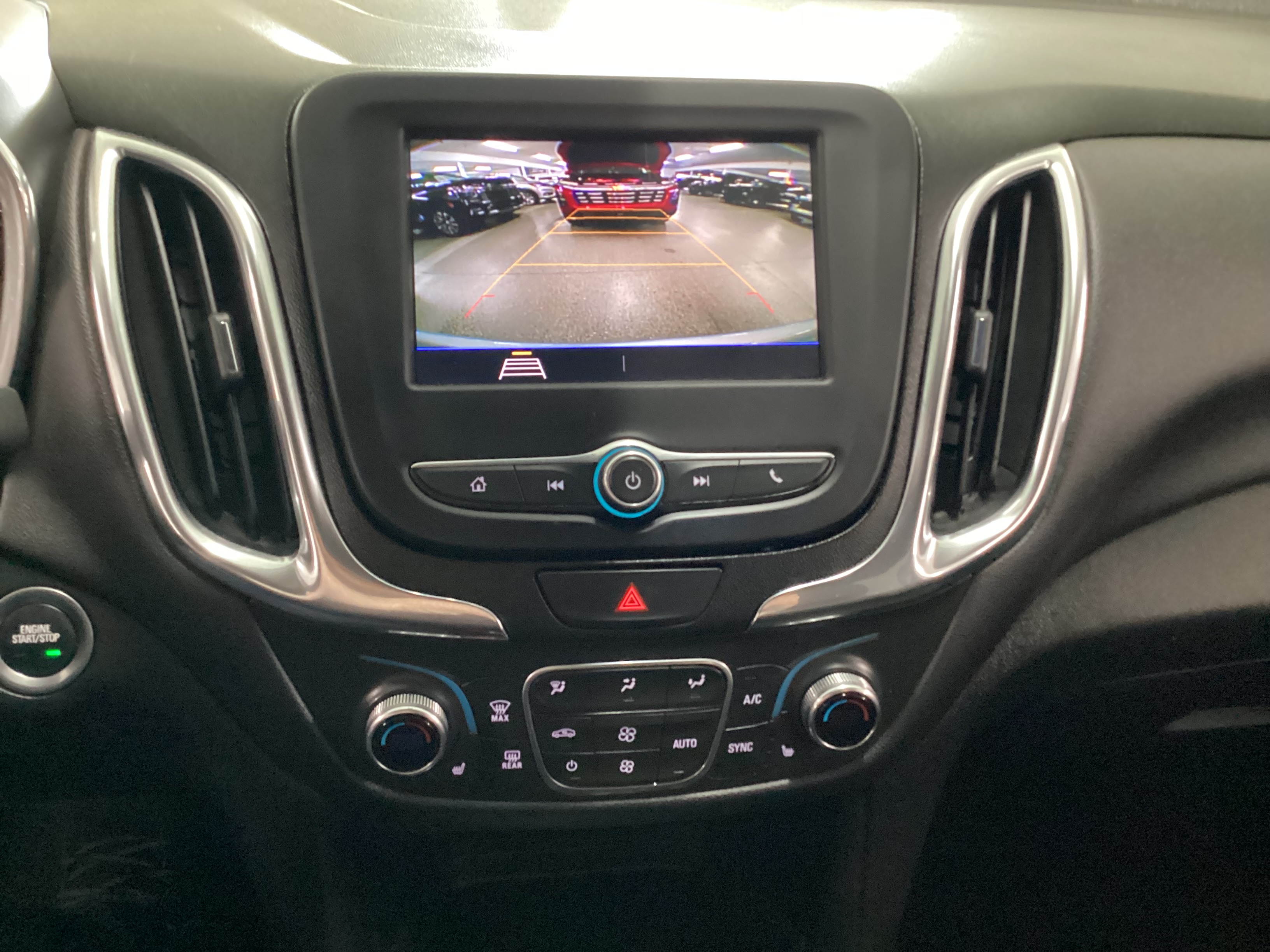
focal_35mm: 31
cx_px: 635
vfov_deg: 45.4
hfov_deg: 58.4
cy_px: 476
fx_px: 1137
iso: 640
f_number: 2.4
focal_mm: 3.3
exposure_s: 1/30
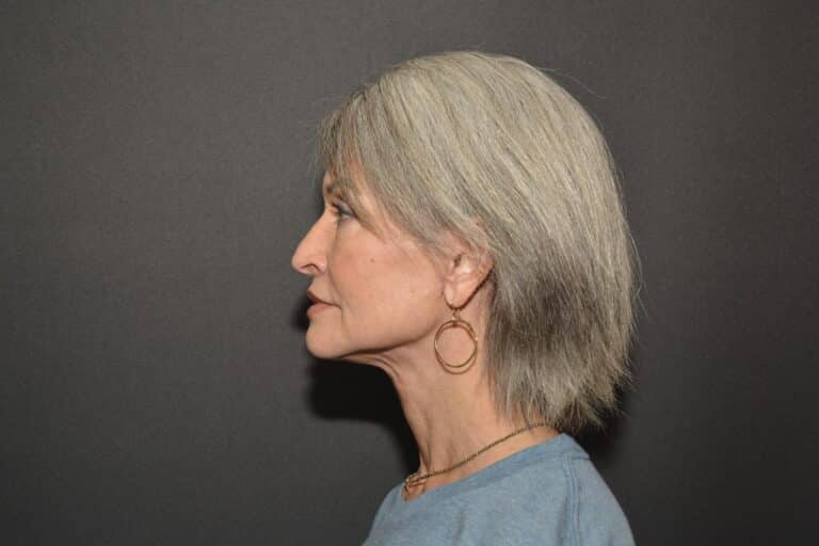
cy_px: 273
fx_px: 1365
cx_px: 410
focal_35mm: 60
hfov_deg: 33.4
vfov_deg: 22.6
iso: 200
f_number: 8
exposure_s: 1/125
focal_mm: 40
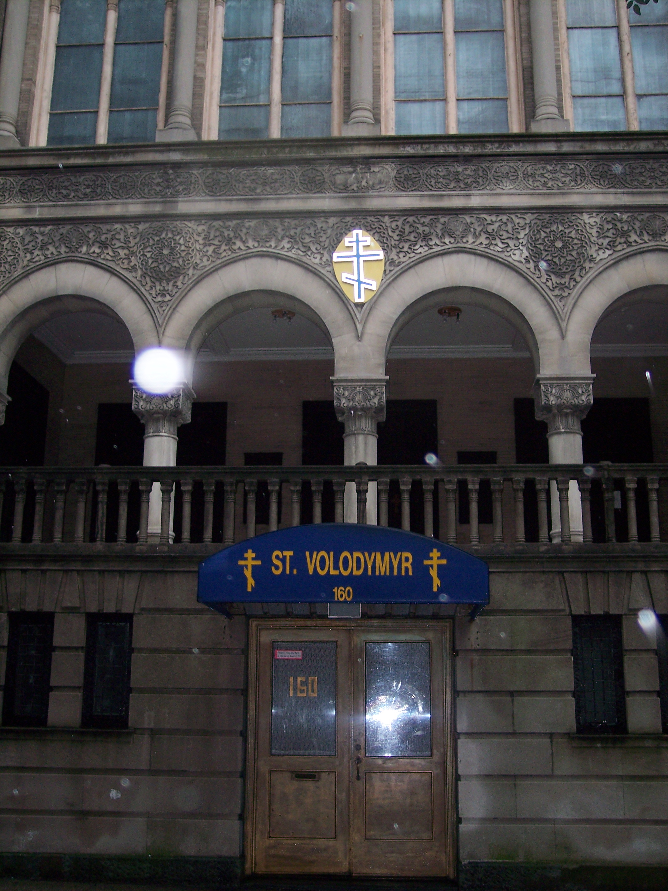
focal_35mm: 39
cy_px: 446
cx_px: 334
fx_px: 1003
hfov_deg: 36.8
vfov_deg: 47.9
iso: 140
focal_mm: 8
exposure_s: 1/60
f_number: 2.8
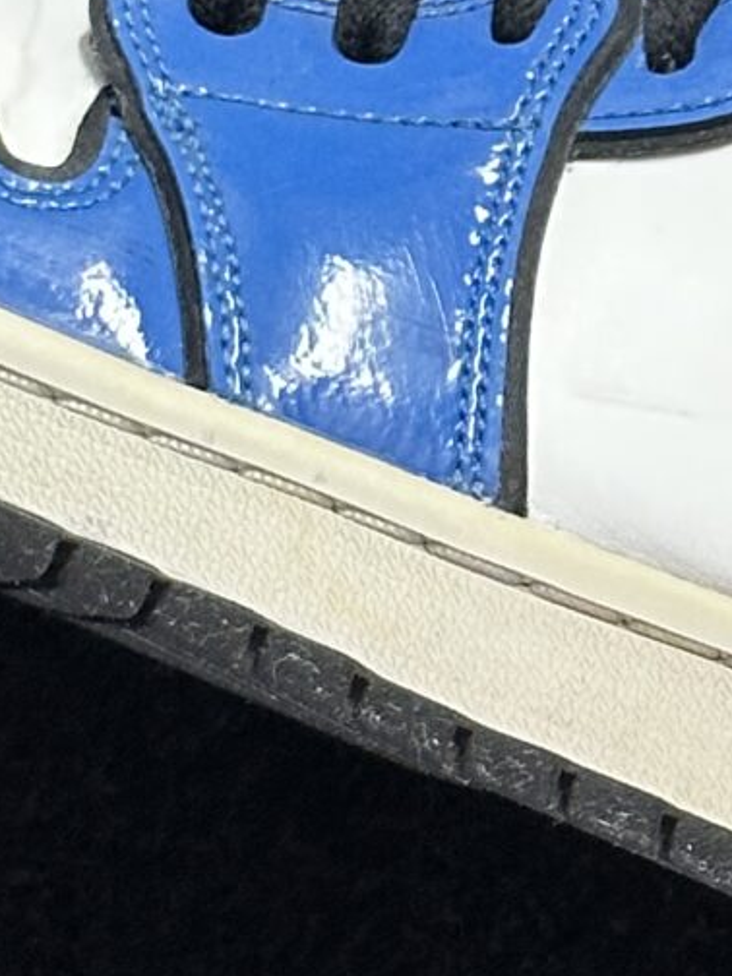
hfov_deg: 6.1
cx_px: 579
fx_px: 6880
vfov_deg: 8.1
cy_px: 1090
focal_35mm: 244
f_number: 1.78
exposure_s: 1/50
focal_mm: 6.86
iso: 250
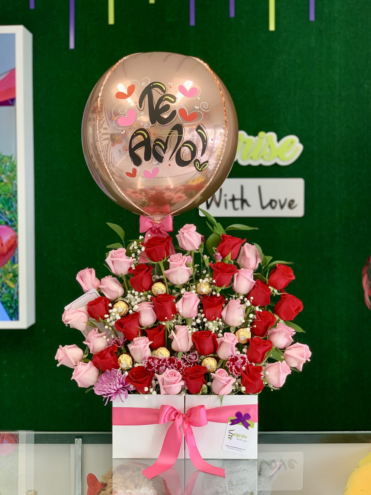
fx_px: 743
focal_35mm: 52
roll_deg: +0.6
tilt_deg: -1.0
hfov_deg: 28.0
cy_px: 248
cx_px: 186
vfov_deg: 36.8
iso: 80
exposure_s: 1/60
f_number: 2.4
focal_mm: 6
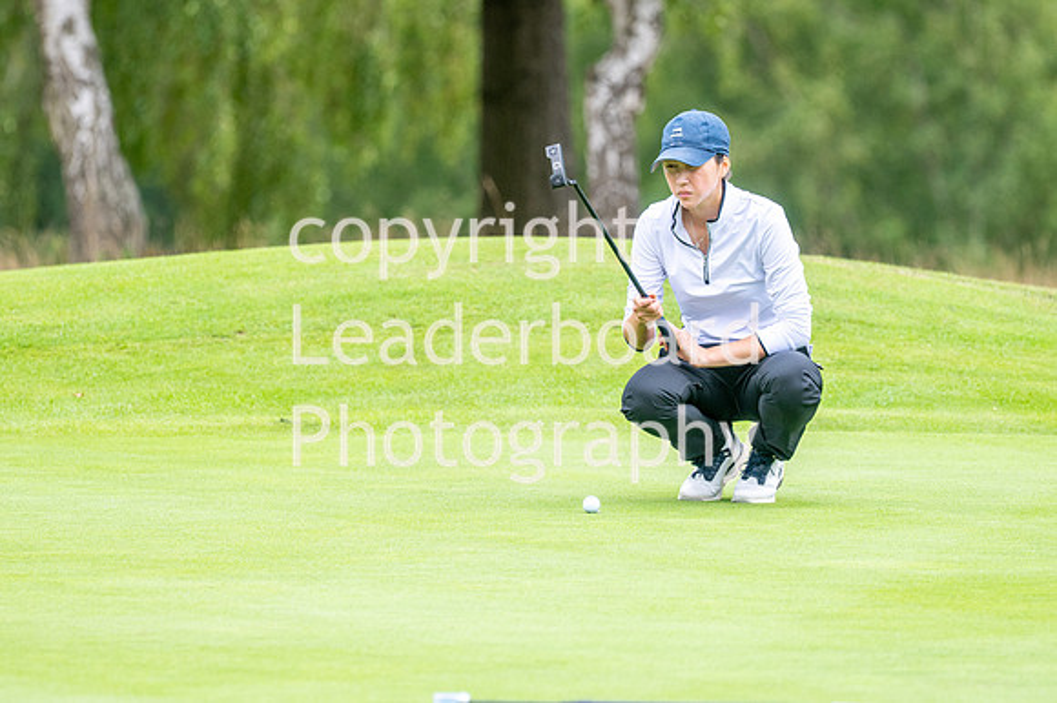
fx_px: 13204
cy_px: 352
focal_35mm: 450
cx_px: 528
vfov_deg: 3.1
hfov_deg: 4.6
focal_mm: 300
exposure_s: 1/1000
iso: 400
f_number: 5
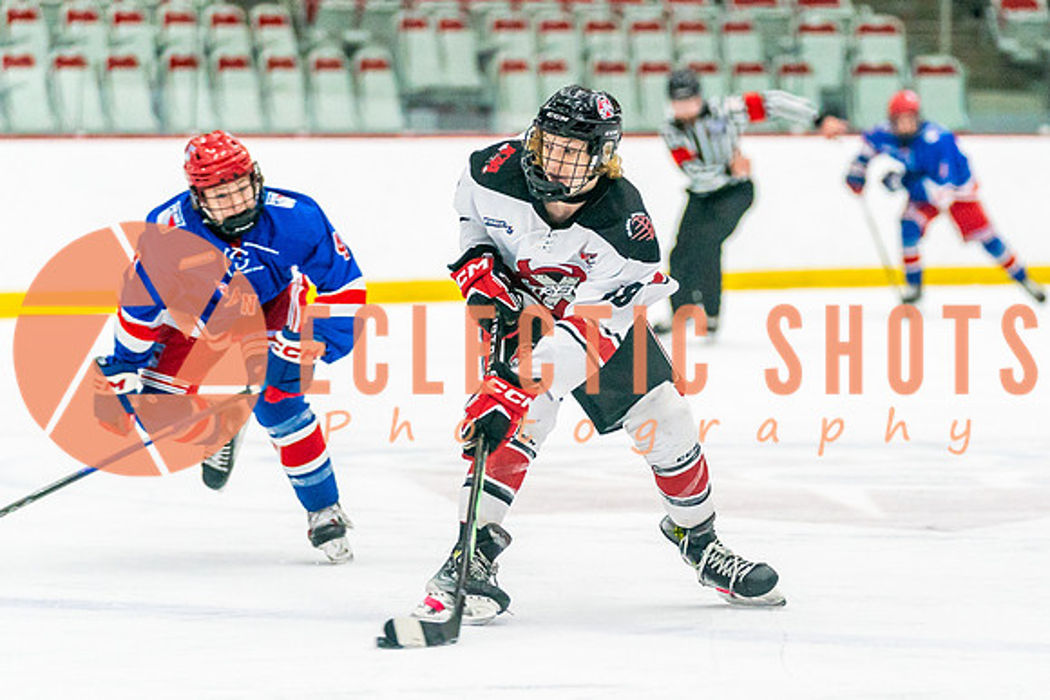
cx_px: 579
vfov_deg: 5.0
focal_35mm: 276
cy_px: 436
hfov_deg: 7.5
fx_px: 8060
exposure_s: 1/1000
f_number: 2.8
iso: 3200
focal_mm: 159
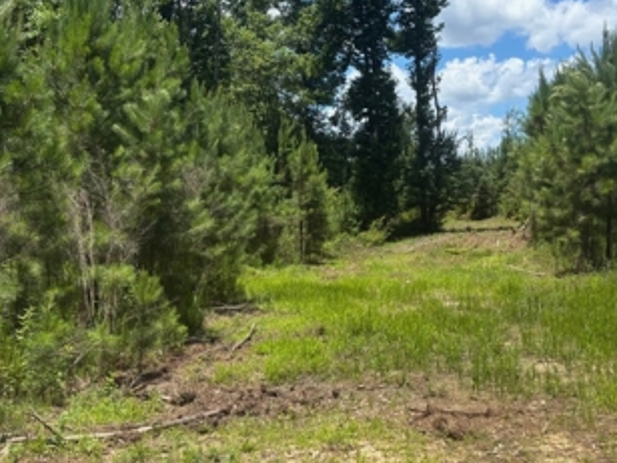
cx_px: 400
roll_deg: +2.1
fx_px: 802
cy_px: 273
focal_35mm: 45
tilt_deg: -5.3
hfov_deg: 41.6
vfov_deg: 32.1
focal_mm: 5.96
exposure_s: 1/2778
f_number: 1.6
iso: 50
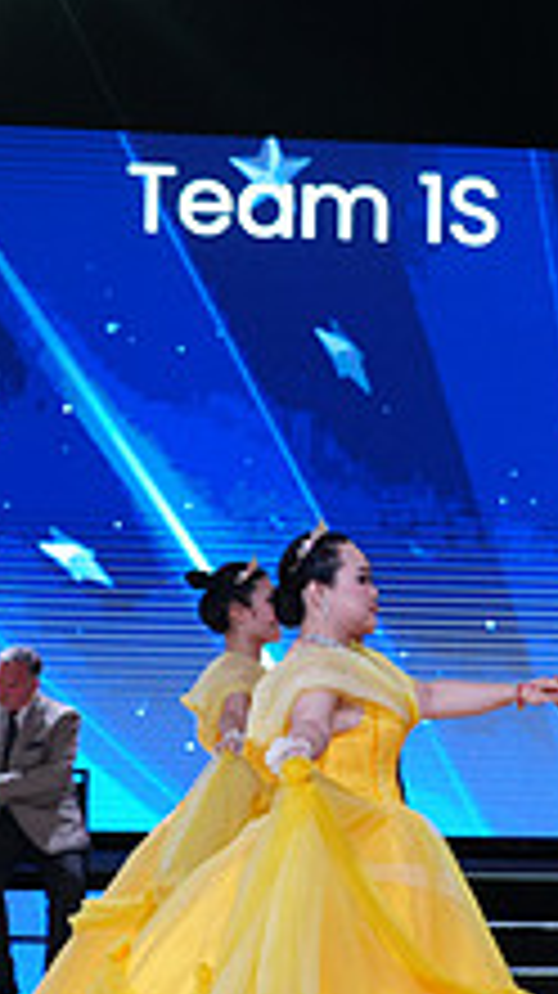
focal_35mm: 146
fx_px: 3848
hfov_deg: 8.0
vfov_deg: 14.6
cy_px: 785
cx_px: 1066
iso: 1600
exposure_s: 1/500
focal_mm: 53
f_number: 4
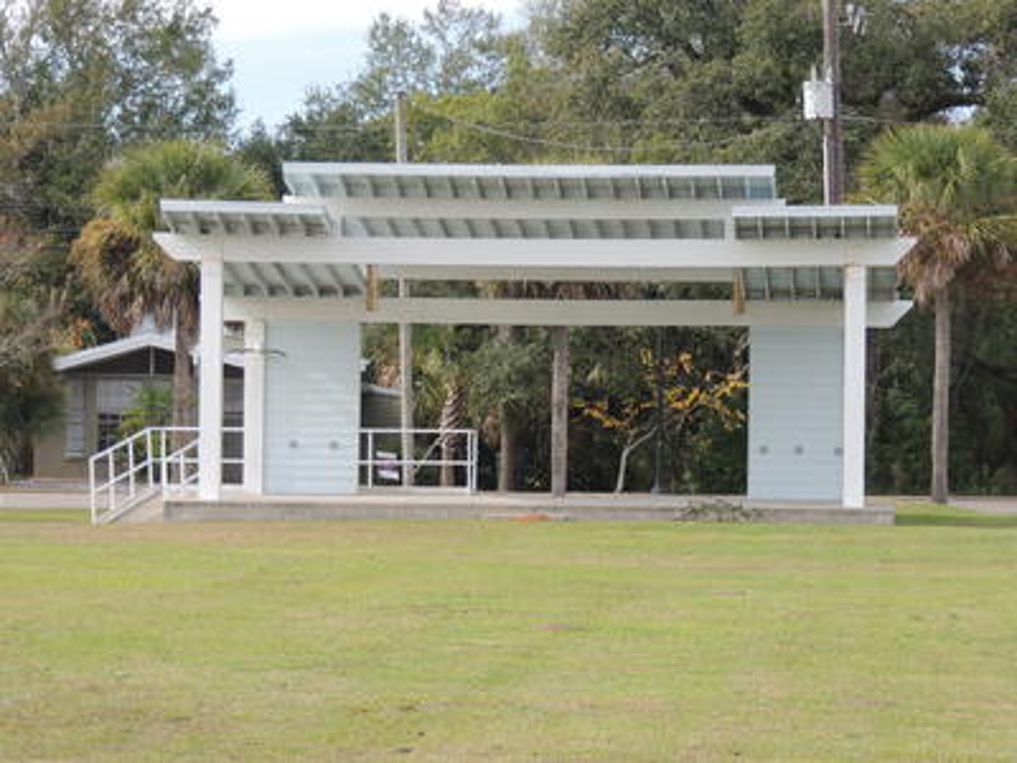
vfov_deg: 9.6
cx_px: 508
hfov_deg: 12.7
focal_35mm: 155
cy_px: 382
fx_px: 4554
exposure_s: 1/250
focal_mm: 27.6
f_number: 4.4
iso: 100
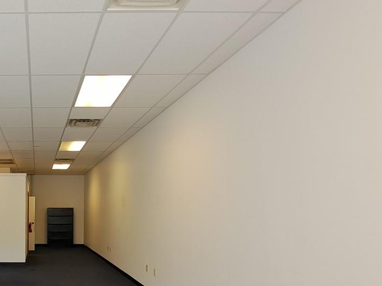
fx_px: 320
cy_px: 211
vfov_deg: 46.7
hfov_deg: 52.9
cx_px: 28
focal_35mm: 29
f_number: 2.2
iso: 50
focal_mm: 1.74
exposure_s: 1/60
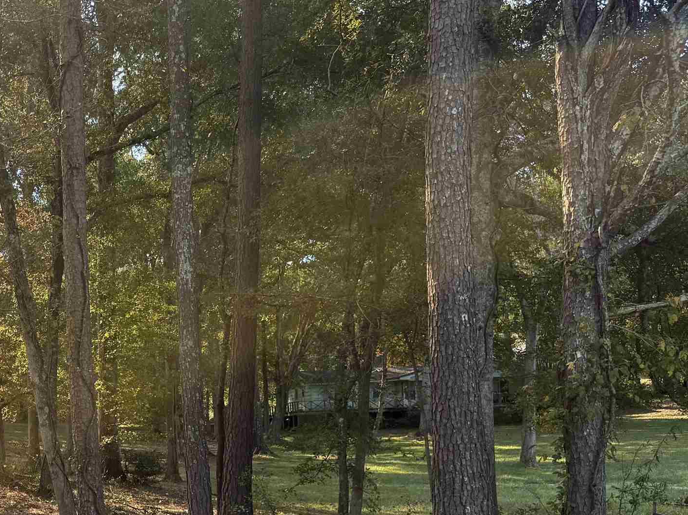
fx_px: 1033
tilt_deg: +1.0
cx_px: -26
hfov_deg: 33.2
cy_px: 433
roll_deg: +2.4
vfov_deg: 27.3
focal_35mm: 52
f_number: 1.78
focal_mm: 6.76
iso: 80
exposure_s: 1/1174
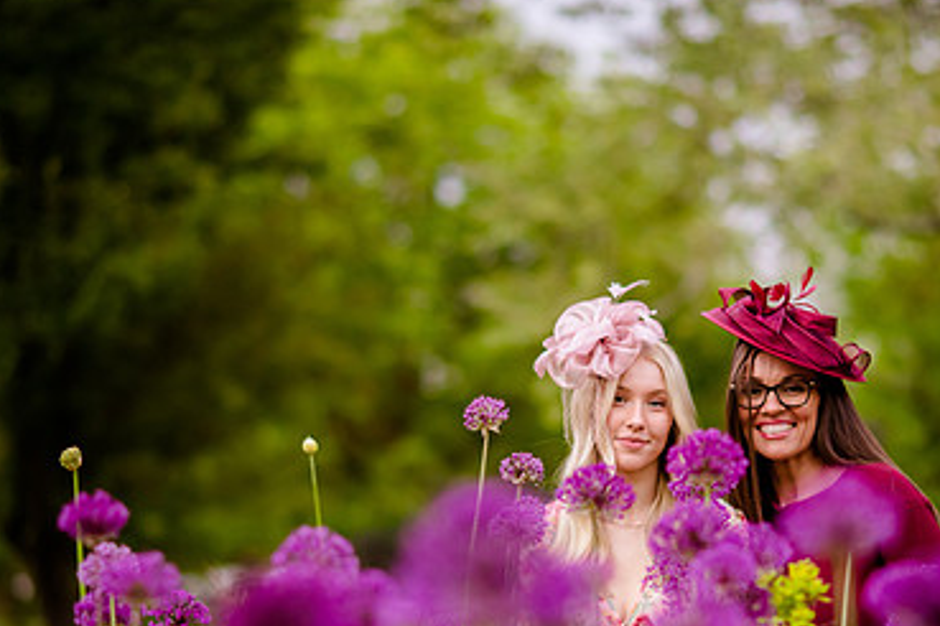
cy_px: 475
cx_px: 540
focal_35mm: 165
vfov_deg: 8.3
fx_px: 4308
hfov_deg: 12.4
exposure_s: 1/200
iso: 800
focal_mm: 105
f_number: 2
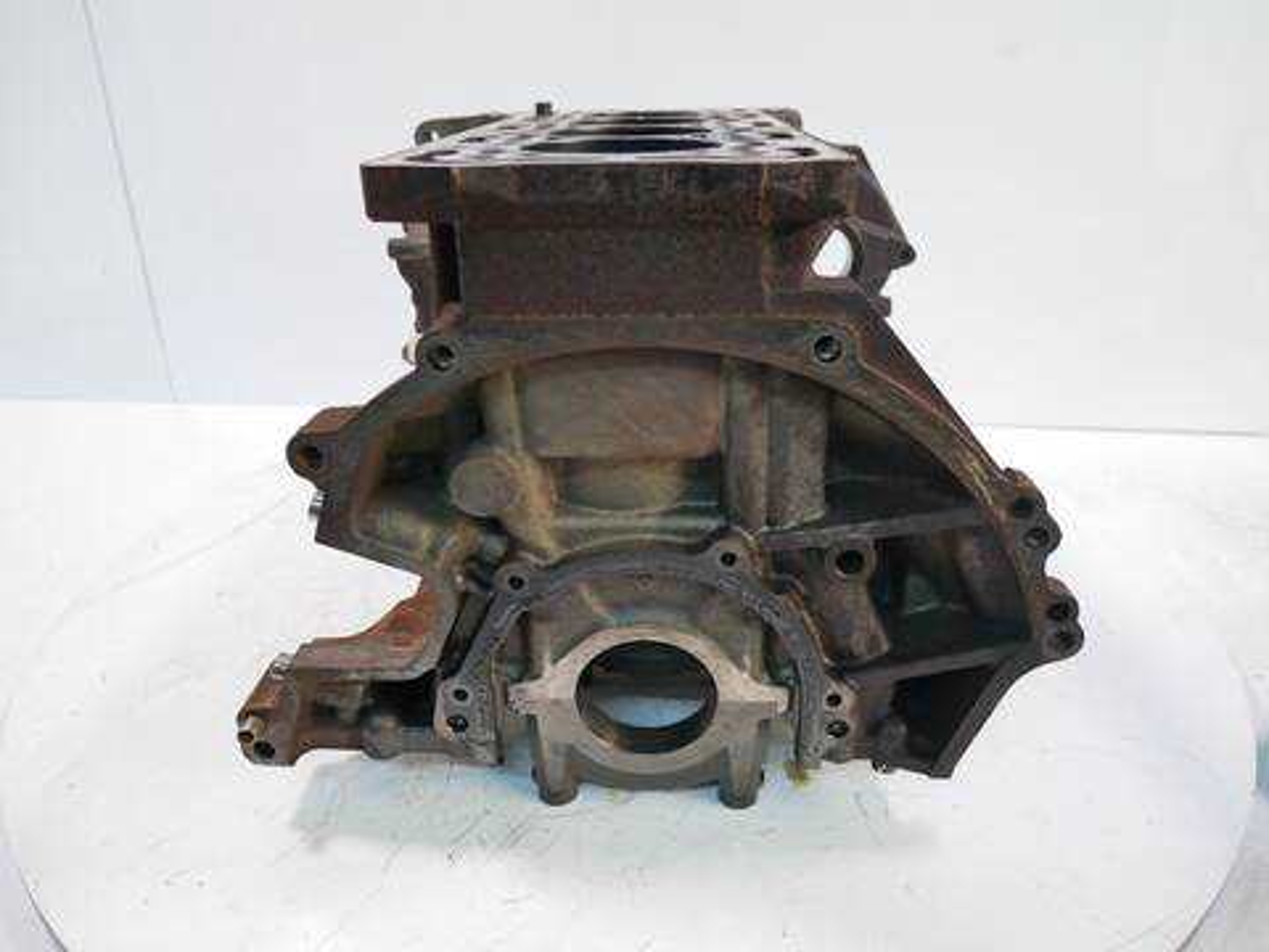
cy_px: 476
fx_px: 880
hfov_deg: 71.6
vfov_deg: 56.8
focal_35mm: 24
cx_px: 634
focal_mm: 12
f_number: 3.5
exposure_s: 1/60
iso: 1000
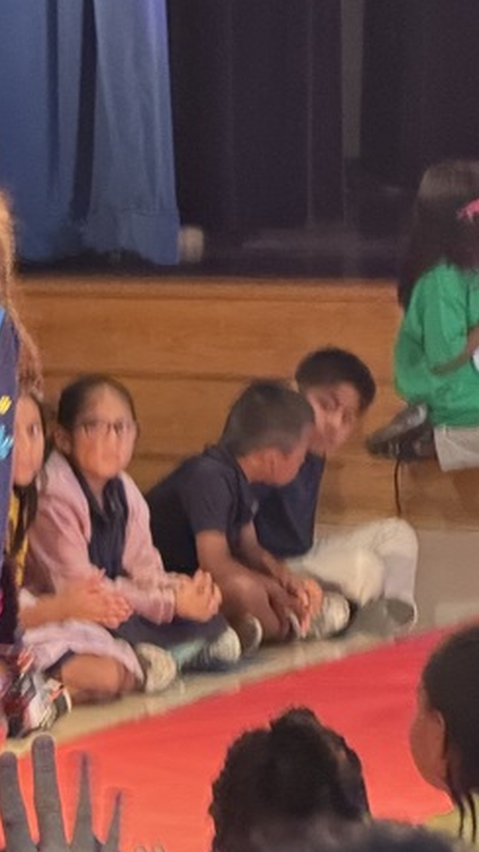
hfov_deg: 4.7
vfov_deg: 8.4
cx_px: 14
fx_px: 5805
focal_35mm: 257
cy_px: 548
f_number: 2.8
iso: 1250
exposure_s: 1/40
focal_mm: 16.89
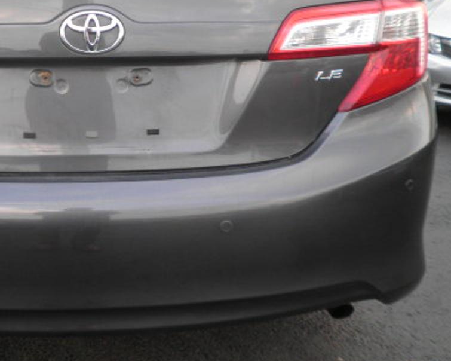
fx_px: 574
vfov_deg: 34.5
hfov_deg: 41.2
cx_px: 96
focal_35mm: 43
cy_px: 117
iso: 64
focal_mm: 4.7
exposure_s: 1/80
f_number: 2.6
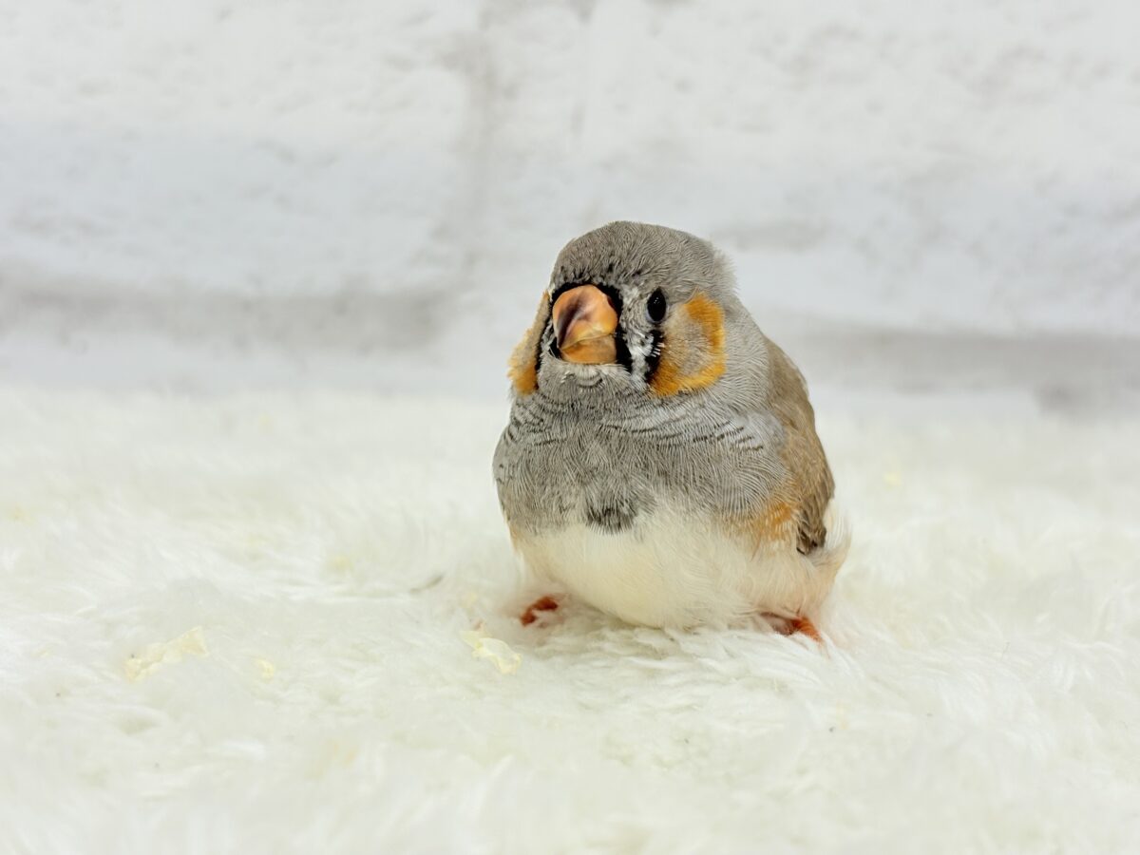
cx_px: 570
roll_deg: -2.5
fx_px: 1713
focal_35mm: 52
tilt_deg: -10.9
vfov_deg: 28.0
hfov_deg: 36.8
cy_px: 428
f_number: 1.6
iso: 64
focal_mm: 5.96
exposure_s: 1/100
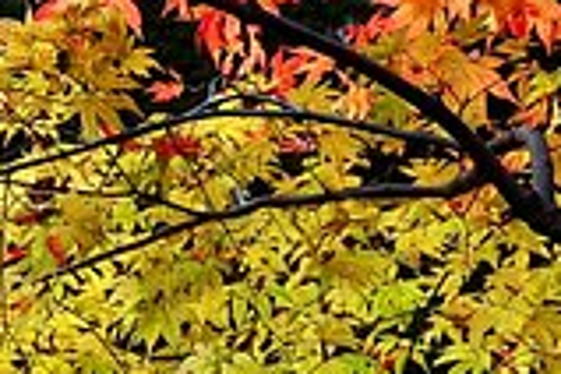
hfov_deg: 7.1
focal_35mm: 289
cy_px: 18
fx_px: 4503
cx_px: 92
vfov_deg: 4.7
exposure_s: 1/125
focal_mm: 60
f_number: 4.5
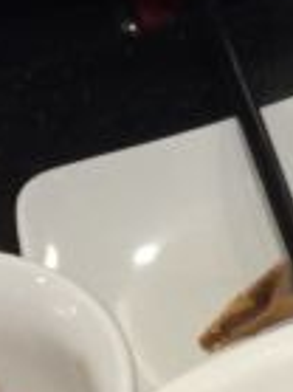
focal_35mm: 146
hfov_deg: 9.5
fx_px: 1650
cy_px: 959
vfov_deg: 11.2
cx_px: 590
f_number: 2.2
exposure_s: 1/17
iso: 64
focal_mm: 4.15
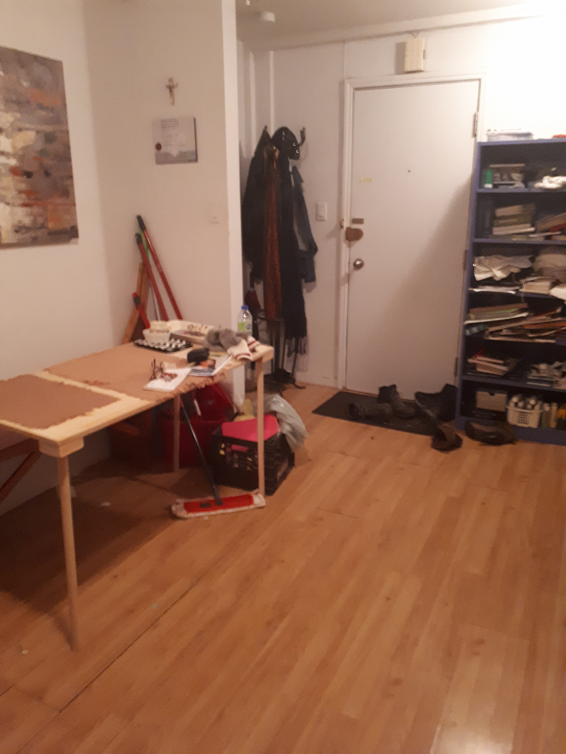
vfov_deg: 65.3
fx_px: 589
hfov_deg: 51.4
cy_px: 377
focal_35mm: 27
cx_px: 283
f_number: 1.9
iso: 500
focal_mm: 3.6
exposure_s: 1/15
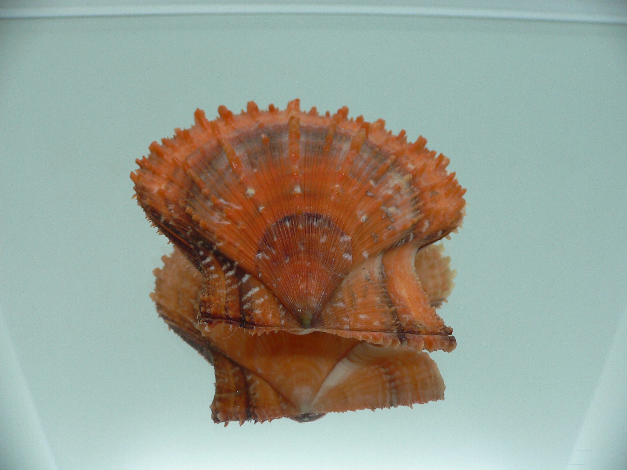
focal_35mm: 35
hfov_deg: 52.6
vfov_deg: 40.7
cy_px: 235
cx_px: 314
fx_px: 634
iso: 100
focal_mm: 4.6
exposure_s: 1/60
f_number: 2.8
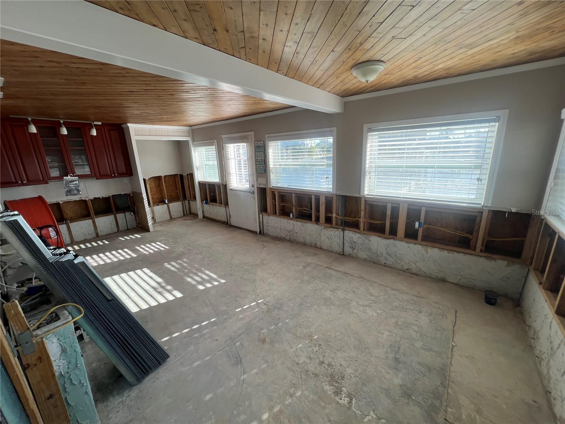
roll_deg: +2.6
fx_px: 212
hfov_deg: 106.2
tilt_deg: -16.5
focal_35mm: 13
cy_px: 212
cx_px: 282
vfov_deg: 89.9
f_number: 1.8
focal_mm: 1.57
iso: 32
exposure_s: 1/207
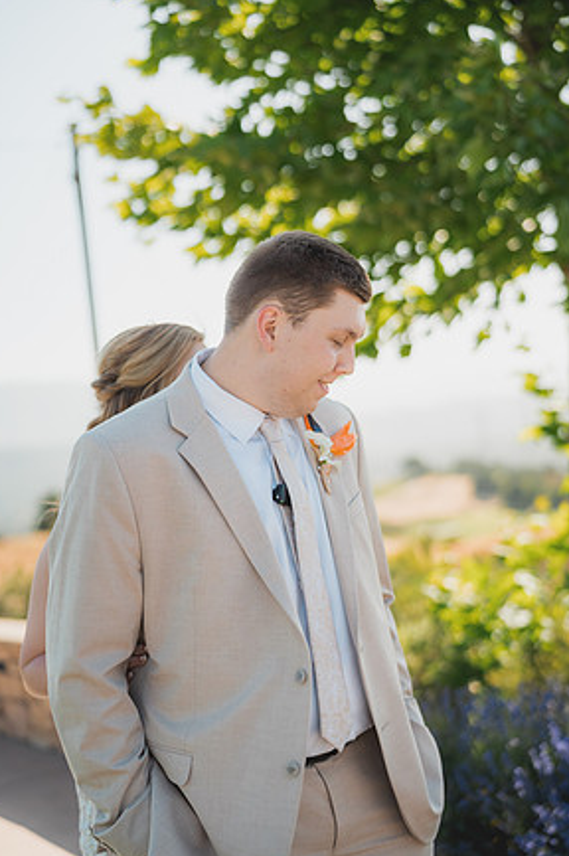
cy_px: 439
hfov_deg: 26.0
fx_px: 1235
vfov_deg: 38.2
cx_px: 283
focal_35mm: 52
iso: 125
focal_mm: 50
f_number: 1.8
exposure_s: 1/2000
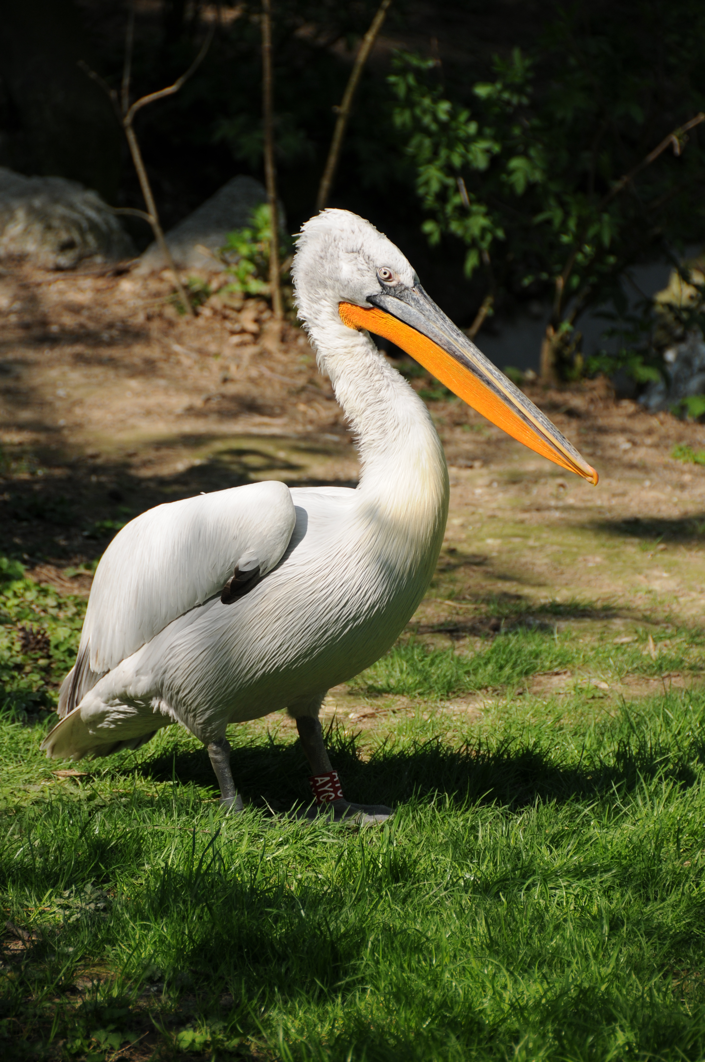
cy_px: 531
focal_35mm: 255
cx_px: 352
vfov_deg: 8.1
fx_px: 7509
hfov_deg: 5.4
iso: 200
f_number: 5.6
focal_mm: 170
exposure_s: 1/800
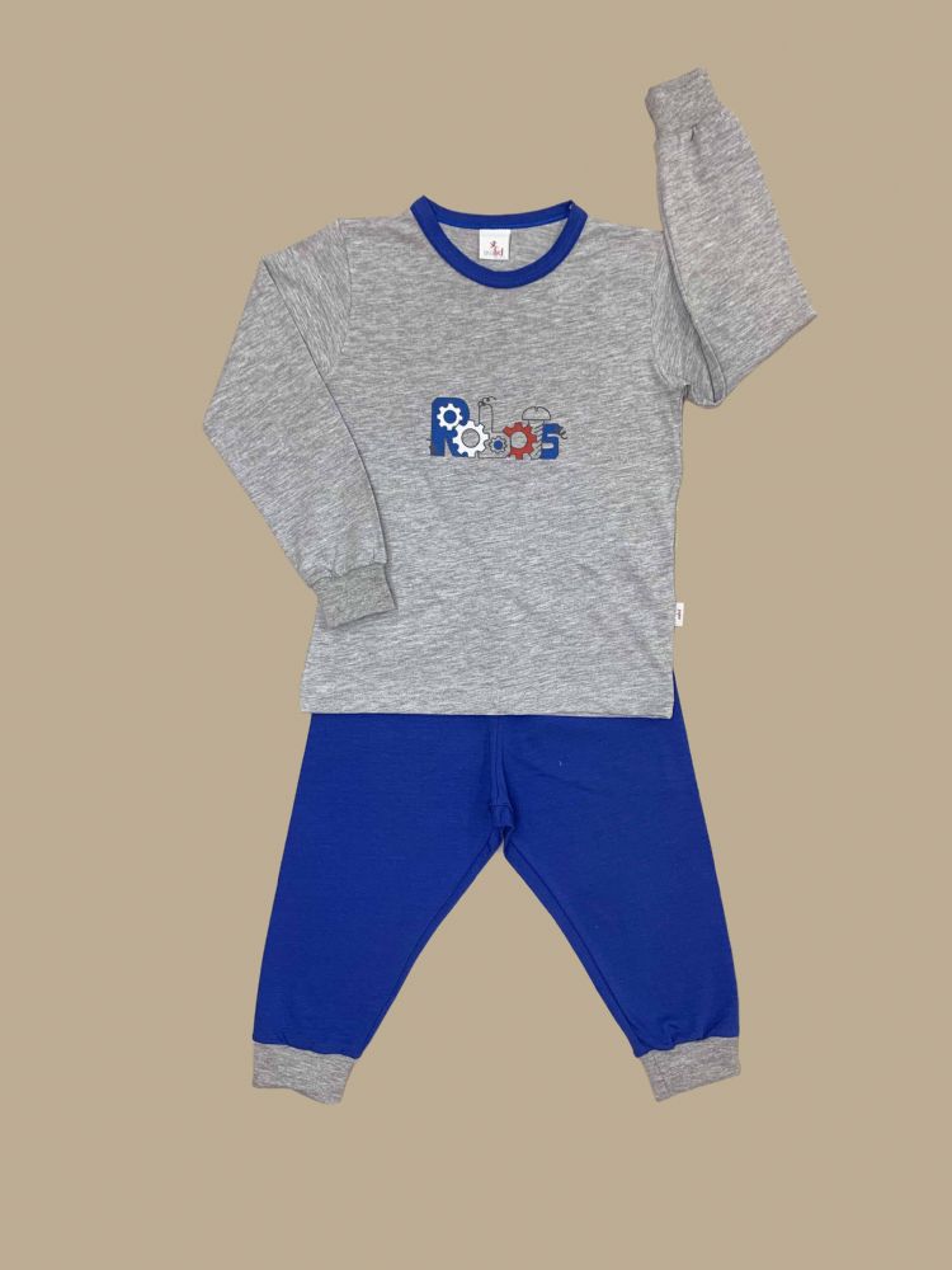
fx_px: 953
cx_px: 476
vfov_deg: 67.3
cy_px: 635
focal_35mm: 26
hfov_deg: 53.1
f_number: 1.8
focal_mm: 4.25
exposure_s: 1/50
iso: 64
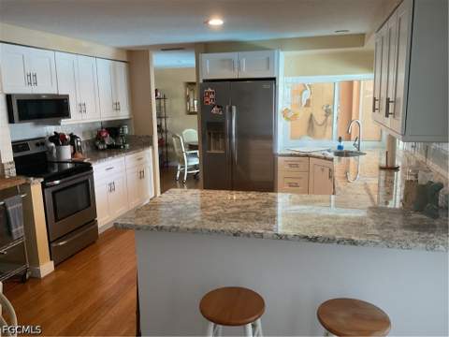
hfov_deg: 61.7
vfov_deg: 48.2
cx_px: 224
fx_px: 376
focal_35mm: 29
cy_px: 168
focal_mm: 3
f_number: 1.8
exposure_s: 1/60
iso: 200
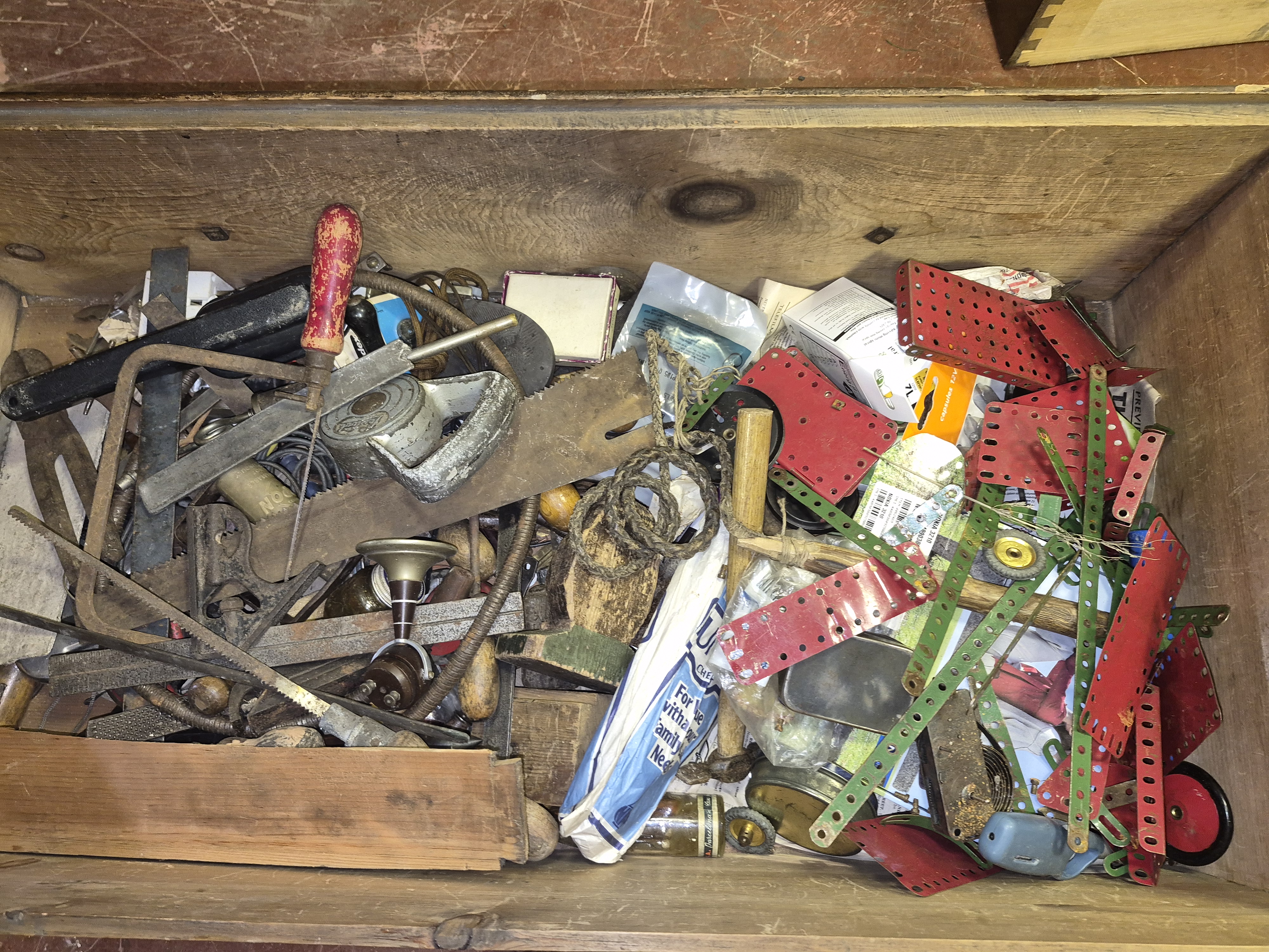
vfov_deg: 58.9
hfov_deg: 73.9
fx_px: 843
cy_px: 476
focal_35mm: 23
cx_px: 634
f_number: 1.8
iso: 200
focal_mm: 5.4
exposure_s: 1/10
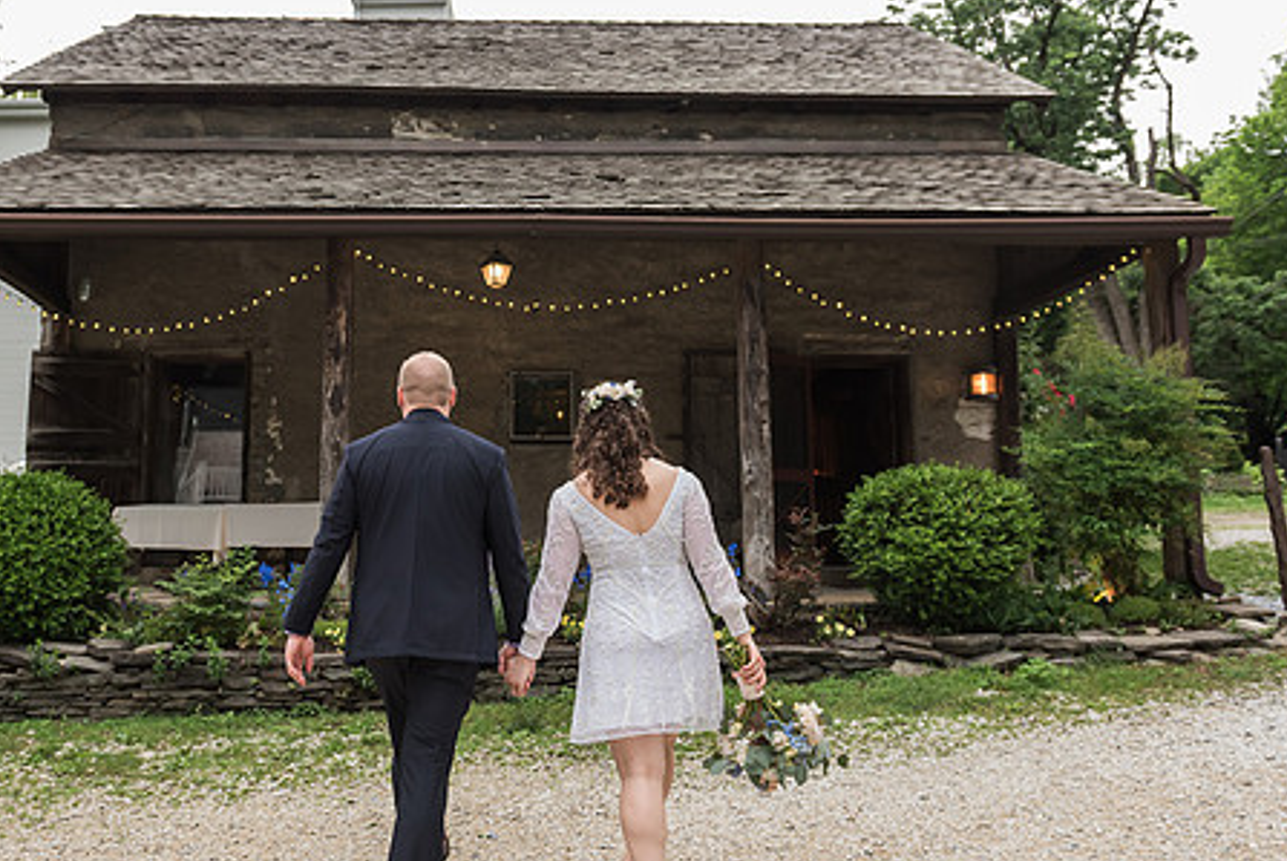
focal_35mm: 33
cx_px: 505
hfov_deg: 56.7
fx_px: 1181
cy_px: 401
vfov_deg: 40.0
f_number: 4
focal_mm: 24
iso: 800
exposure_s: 1/320
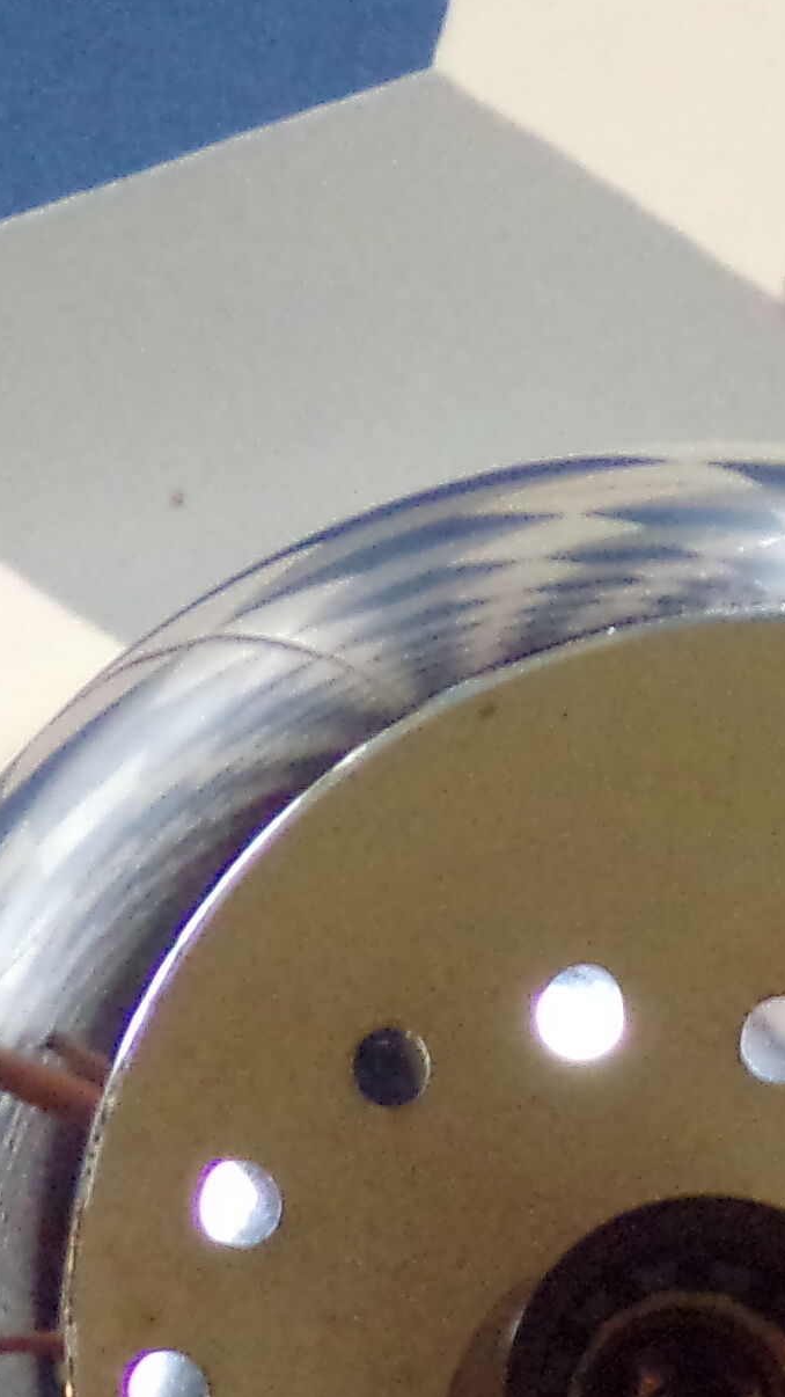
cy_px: 1439
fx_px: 13253
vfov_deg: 6.0
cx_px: 1512
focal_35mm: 358
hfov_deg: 3.4
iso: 612
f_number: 4
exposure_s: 1/50
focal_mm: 15.4
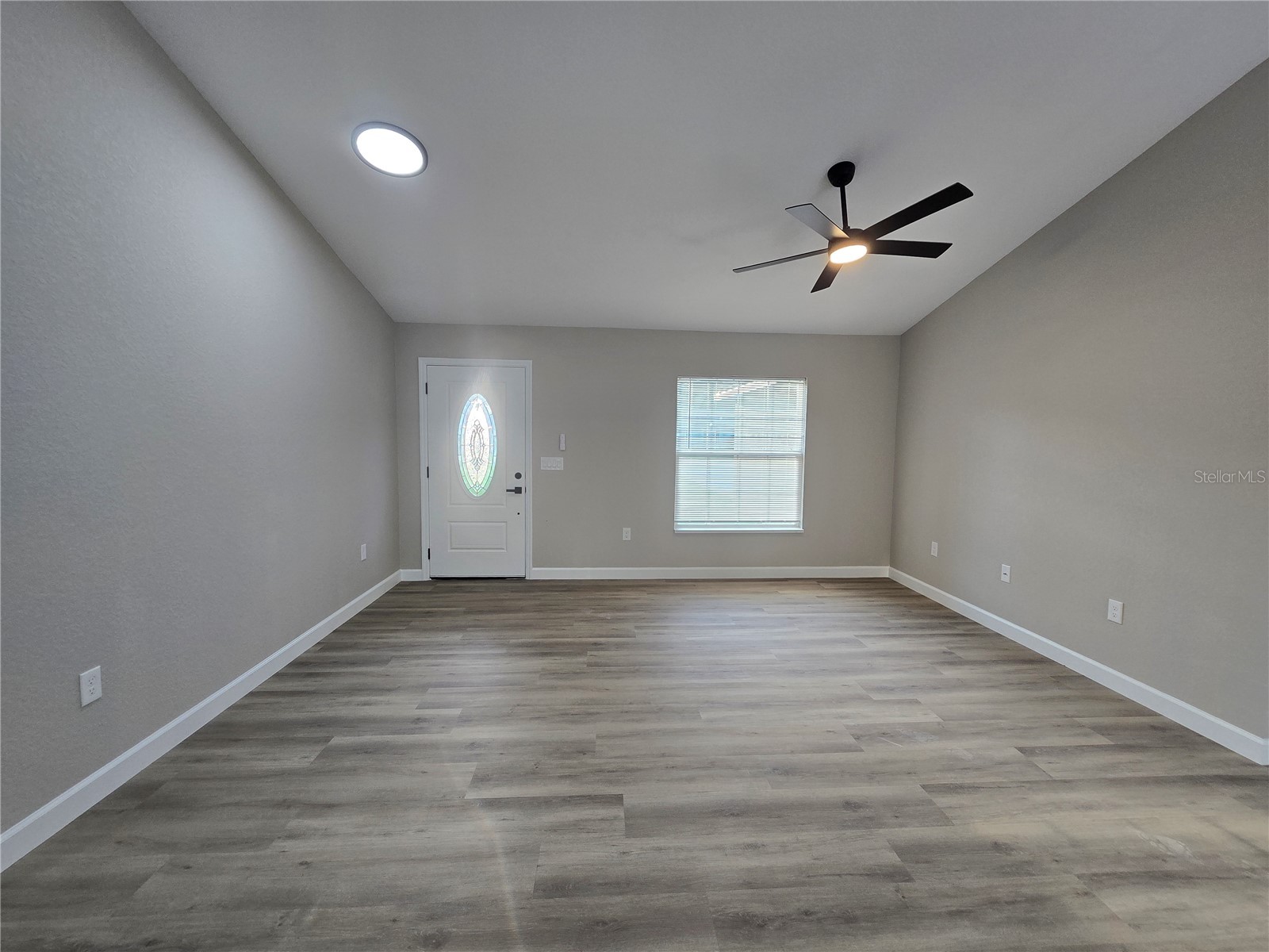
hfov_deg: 106.2
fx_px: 477
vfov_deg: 89.9
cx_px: 634
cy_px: 476
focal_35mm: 13
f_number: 2.2
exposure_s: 1/60
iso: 64
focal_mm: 2.2
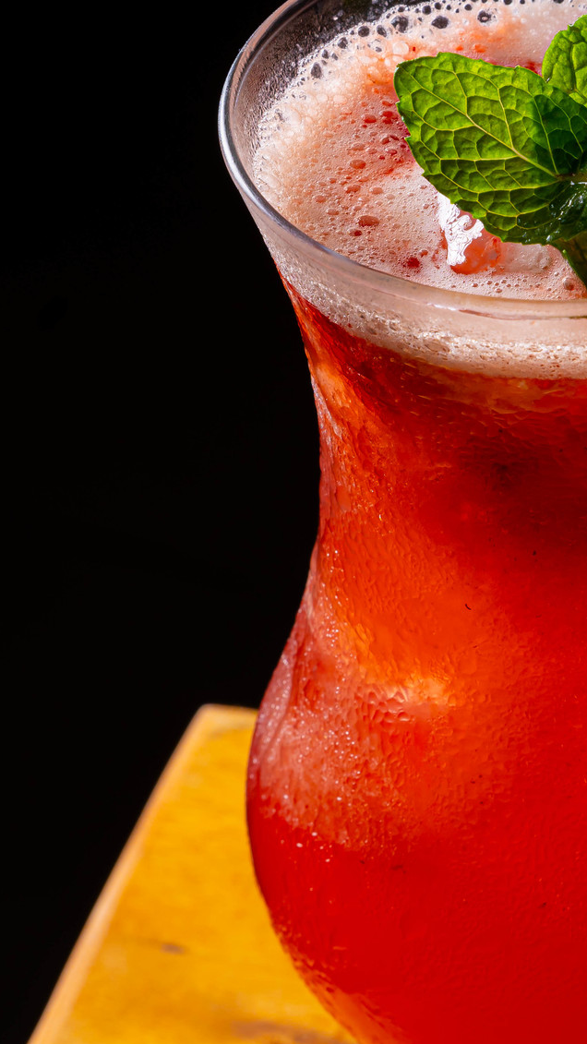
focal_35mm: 175
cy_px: 439
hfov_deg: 6.9
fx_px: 4843
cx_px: 431
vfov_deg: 12.3
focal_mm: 70
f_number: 13
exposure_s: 1/100
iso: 100
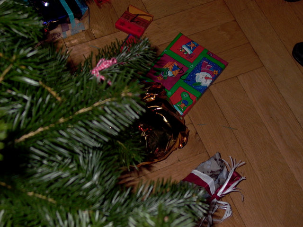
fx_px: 543
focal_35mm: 62
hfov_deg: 31.2
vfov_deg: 23.7
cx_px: 152
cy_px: 114
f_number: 2.3
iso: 100
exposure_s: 1/64.2
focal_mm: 13.44
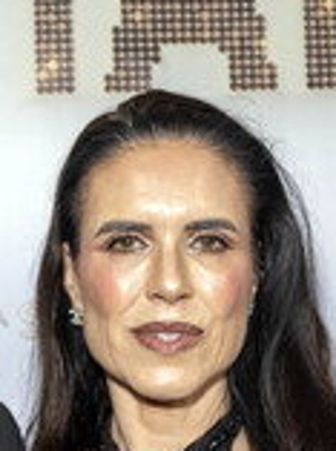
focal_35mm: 130
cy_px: 368
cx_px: -19
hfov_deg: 11.2
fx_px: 1689
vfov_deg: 15.1
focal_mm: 47
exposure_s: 1/200
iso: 640
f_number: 6.3
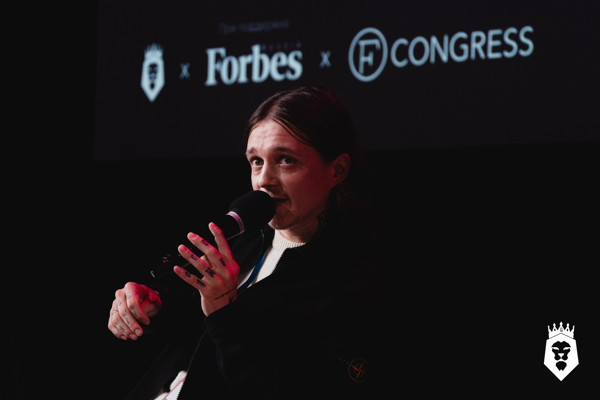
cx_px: 300
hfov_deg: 13.7
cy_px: 200
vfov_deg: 9.1
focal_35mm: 150
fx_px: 2500
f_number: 5.6
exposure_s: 1/250
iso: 2000
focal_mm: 100
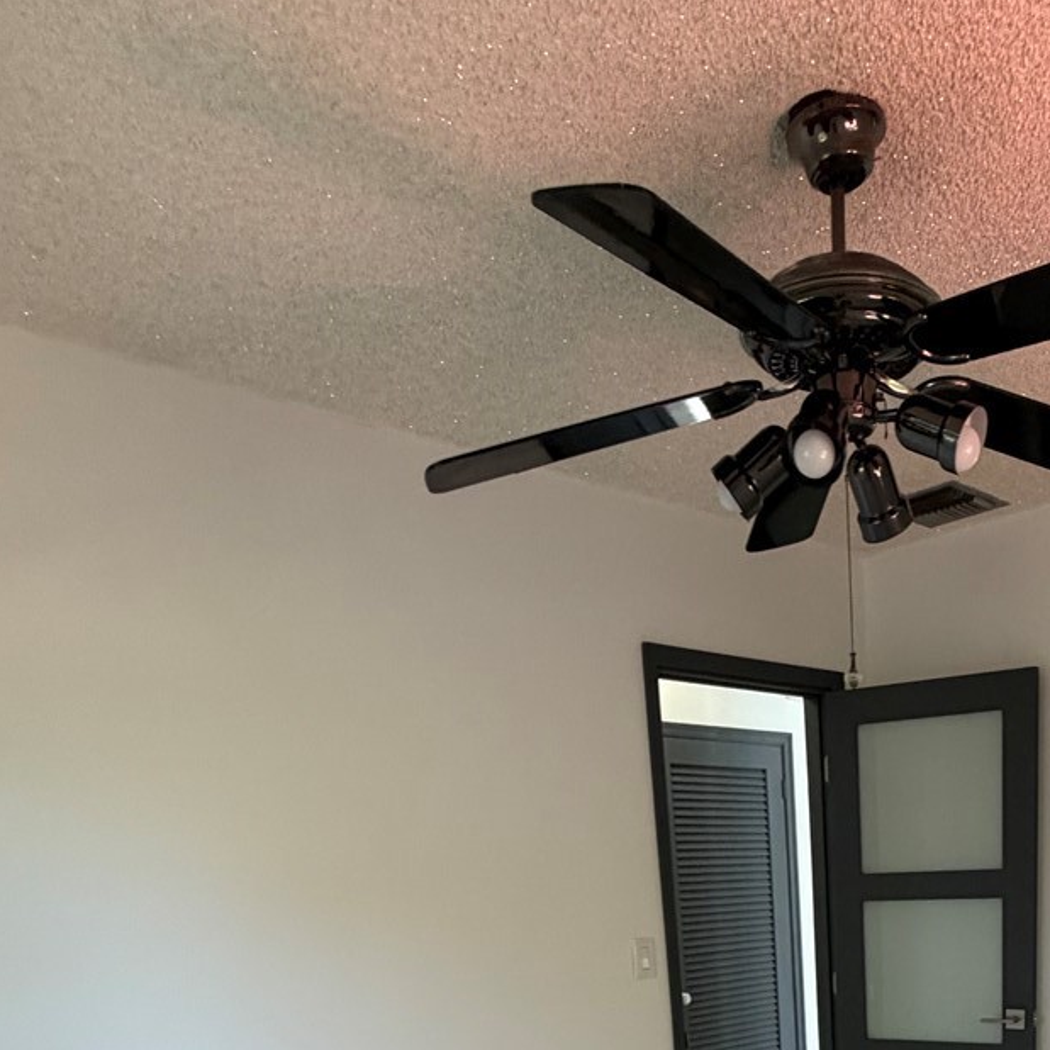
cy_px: 1162
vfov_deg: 40.8
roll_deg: +1.9
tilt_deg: -14.8
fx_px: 1098
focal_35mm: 32
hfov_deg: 48.1
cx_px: 846
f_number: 2.2
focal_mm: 2.22
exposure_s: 1/60
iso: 320
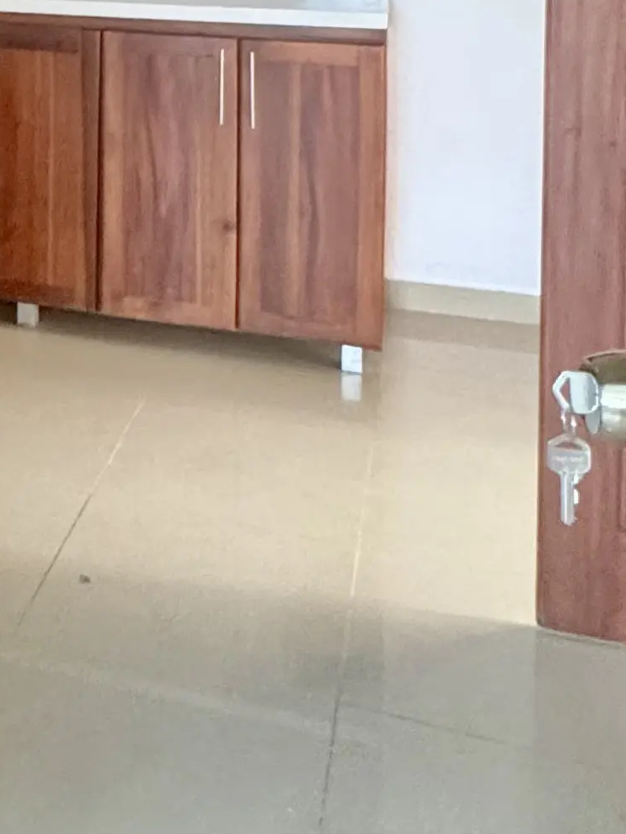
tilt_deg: -2.7
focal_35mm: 57
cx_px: -190
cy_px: -117
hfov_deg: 22.8
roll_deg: -0.1
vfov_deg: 29.8
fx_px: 1374
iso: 500
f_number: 2.2
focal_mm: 2.22
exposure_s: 1/60
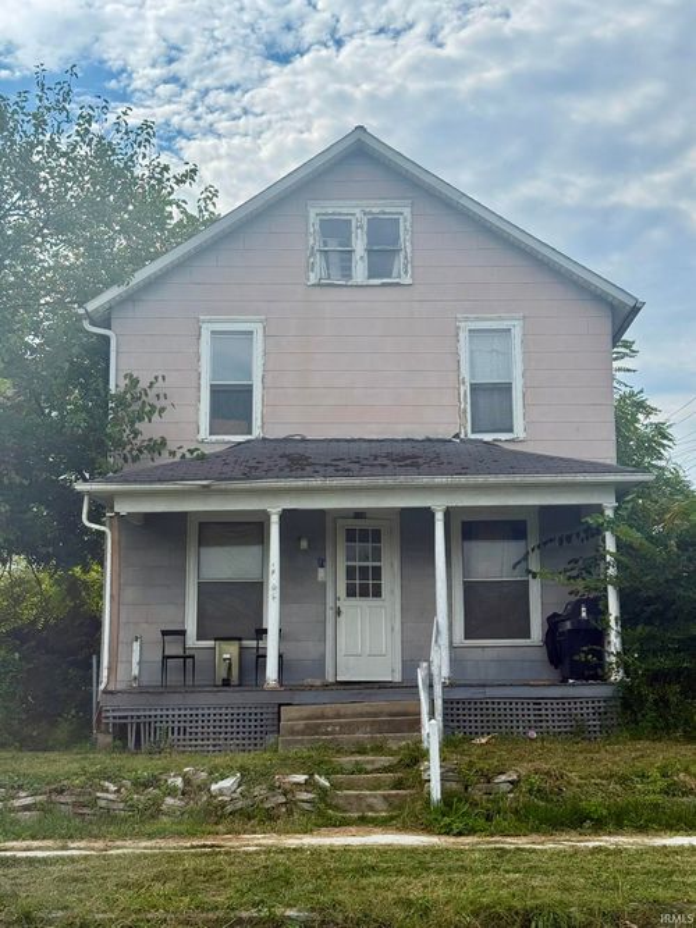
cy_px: 464
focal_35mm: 48
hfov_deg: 30.3
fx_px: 1287
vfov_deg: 39.7
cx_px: 348
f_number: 1.78
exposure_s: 1/5587
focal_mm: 6.76
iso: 80
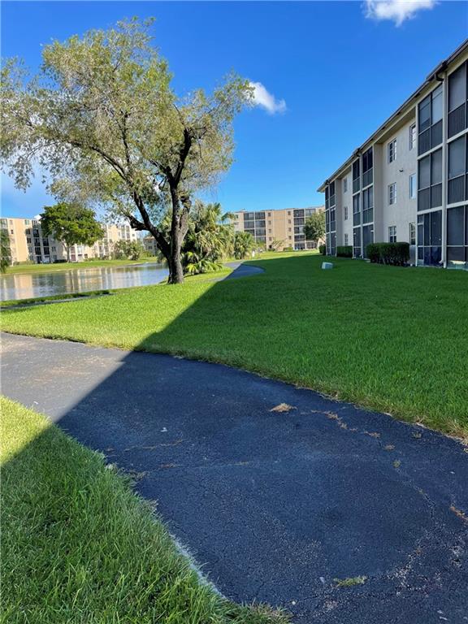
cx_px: 234
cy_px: 312
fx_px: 469
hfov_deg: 53.1
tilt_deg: -8.1
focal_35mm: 26
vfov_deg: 67.3
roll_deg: +3.5
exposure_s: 1/1473
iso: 32
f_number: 1.6
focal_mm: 4.2
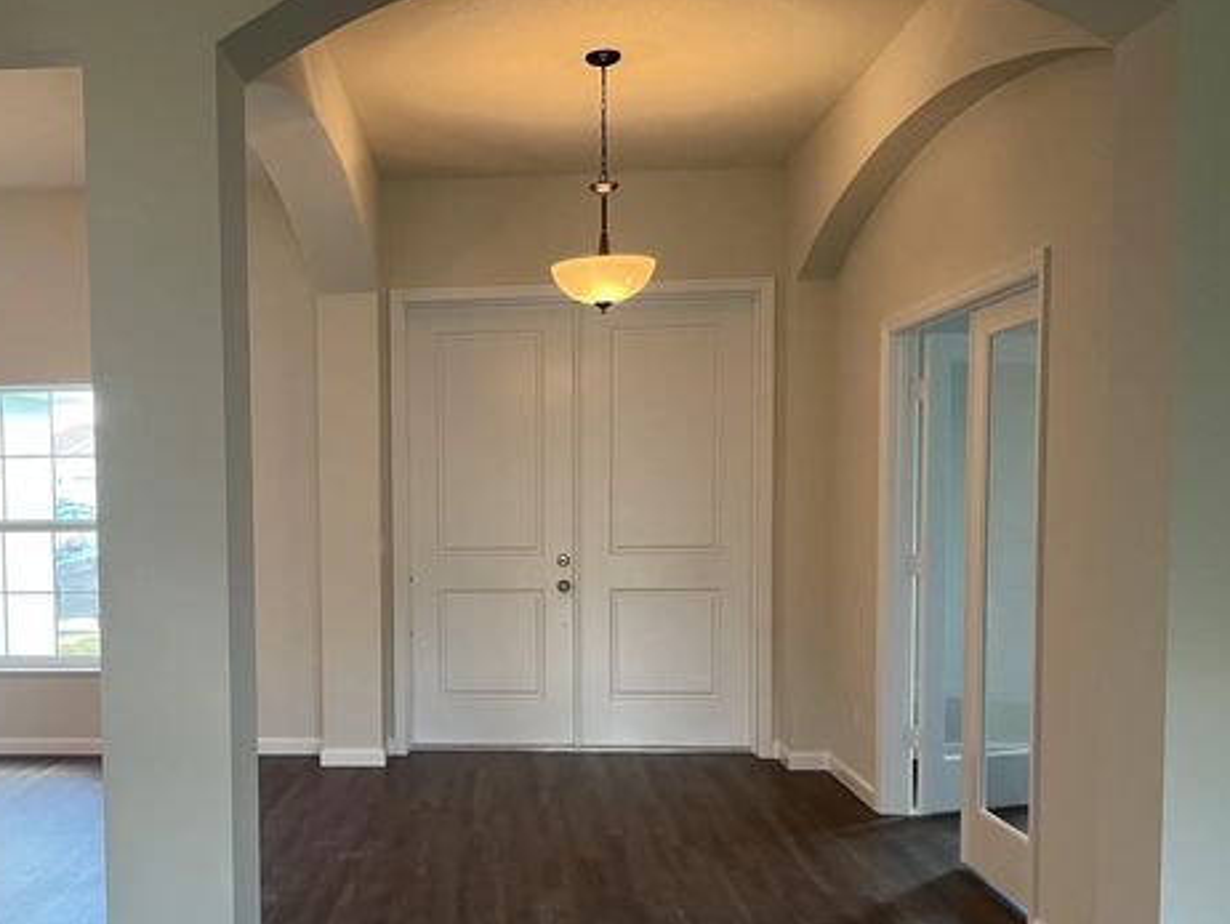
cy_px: 565
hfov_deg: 50.2
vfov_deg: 39.5
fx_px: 1280
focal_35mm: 36
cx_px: 389
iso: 100
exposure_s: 1/60
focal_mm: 5.1
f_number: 1.6
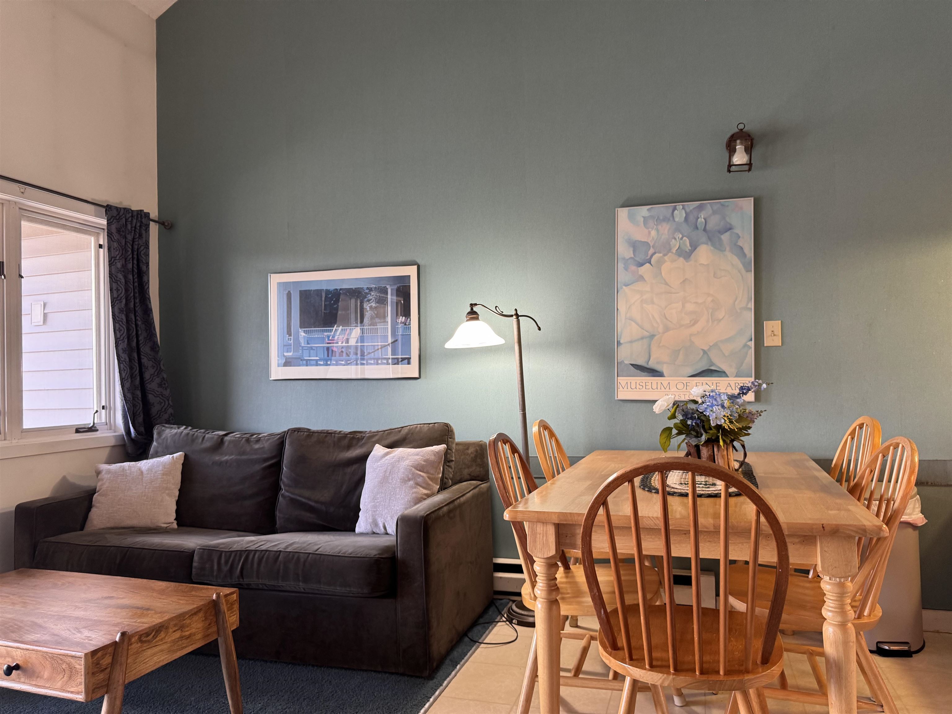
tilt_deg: +2.7
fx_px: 660
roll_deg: +0.2
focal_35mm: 24
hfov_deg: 71.6
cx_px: 476
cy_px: 357
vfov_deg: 56.8
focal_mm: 6.76
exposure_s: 1/60
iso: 250
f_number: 1.78
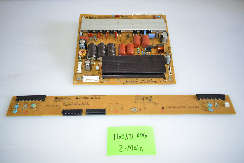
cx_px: 122
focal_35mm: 36
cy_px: 82
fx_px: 244
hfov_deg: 53.1
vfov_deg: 36.9
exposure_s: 1/200
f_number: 3.8
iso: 2000
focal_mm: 24
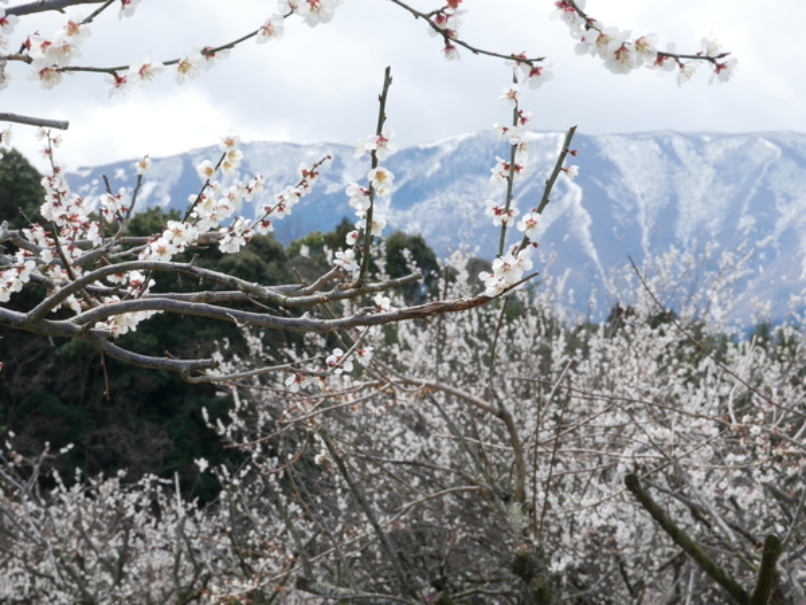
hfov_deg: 16.4
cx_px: 403
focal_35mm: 120
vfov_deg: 12.4
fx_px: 2796
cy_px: 302
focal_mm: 60
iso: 200
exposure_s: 1/50
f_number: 16
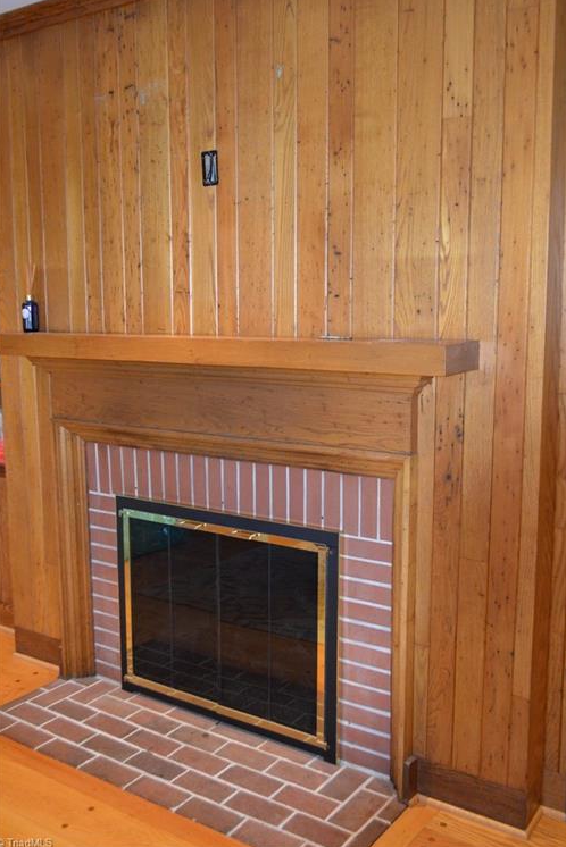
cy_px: 414
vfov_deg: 51.9
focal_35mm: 37
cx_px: 284
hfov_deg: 36.0
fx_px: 872
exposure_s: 1/60
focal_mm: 24
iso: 2000
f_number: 4
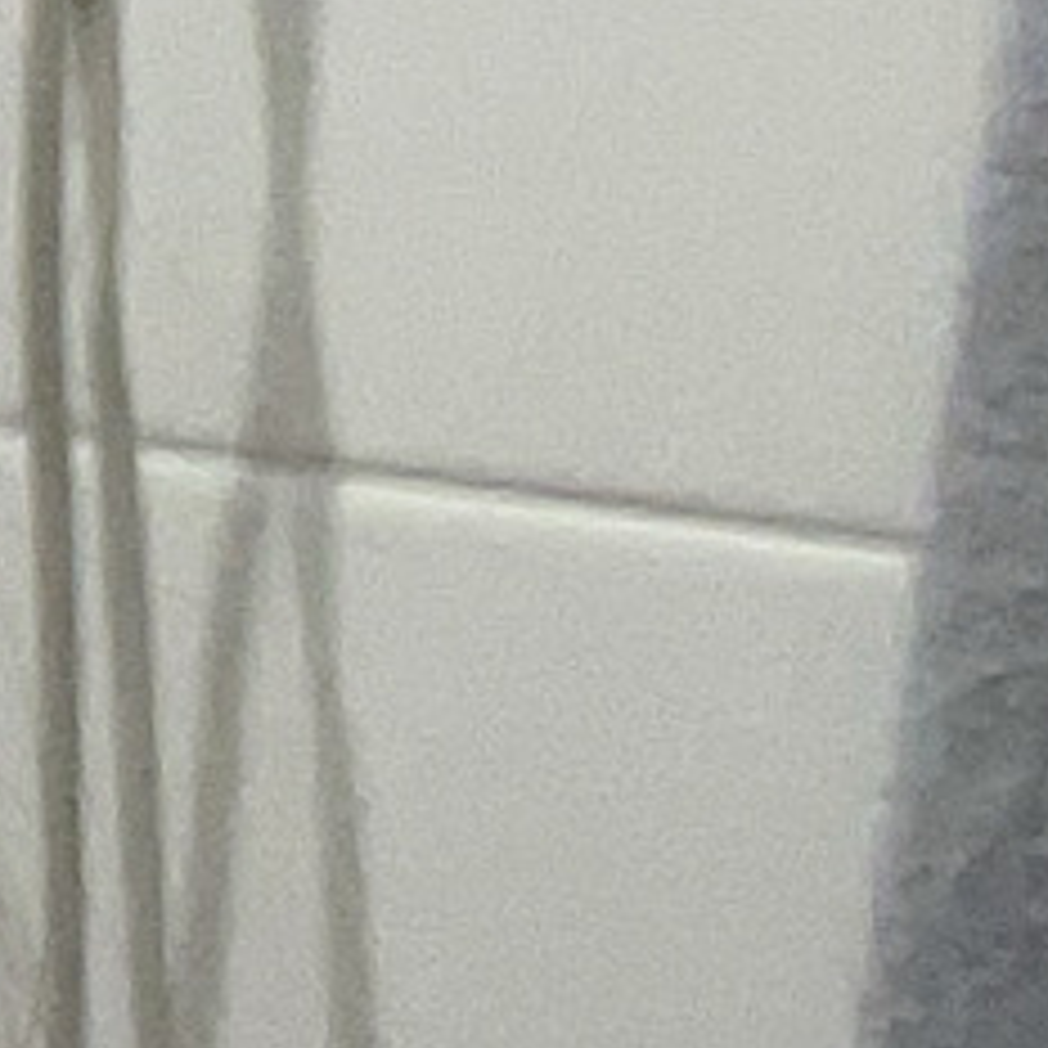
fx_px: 7810
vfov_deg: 7.5
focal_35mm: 228
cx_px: -1907
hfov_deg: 7.0
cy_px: -828
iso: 200
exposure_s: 1/33
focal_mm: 2.71
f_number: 2.2
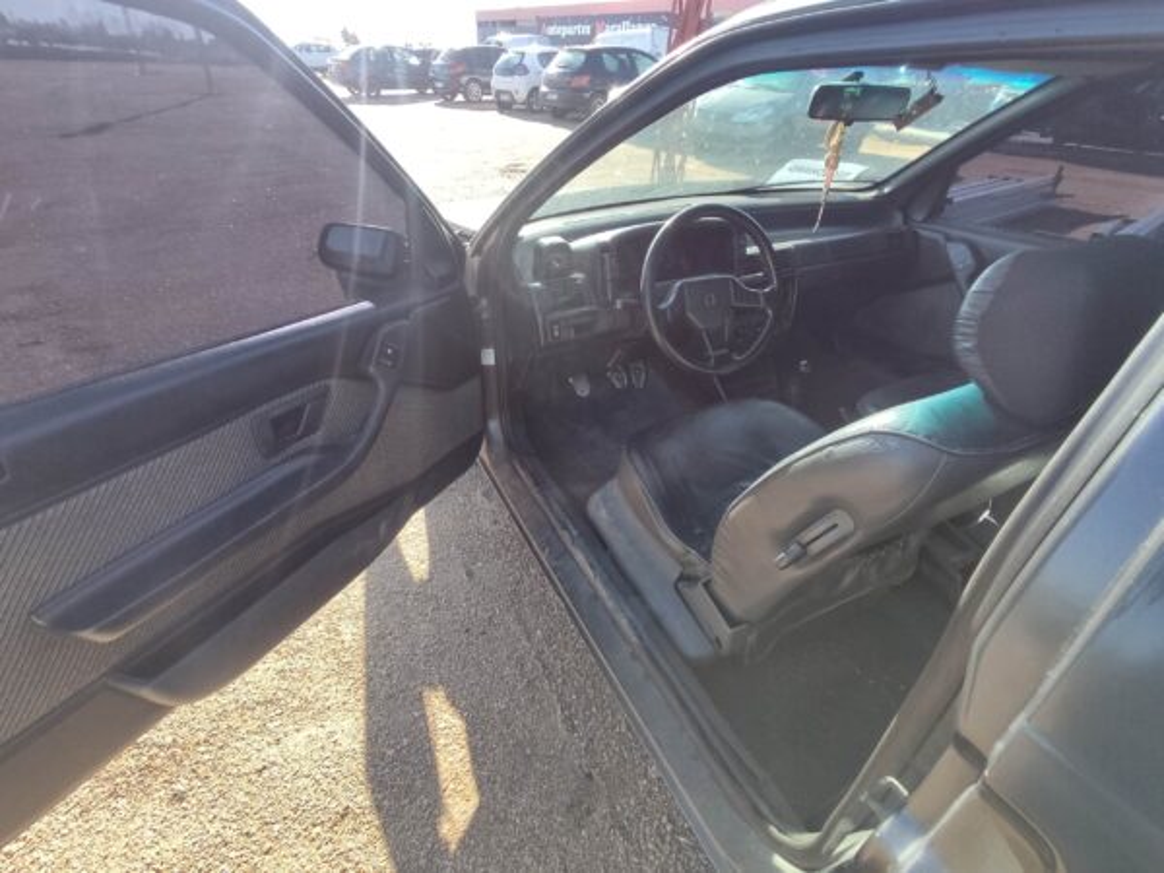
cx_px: 582
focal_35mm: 15
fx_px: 504
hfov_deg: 98.2
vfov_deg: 81.7
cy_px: 436
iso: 50
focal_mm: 1.6
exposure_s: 1/291
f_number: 2.2
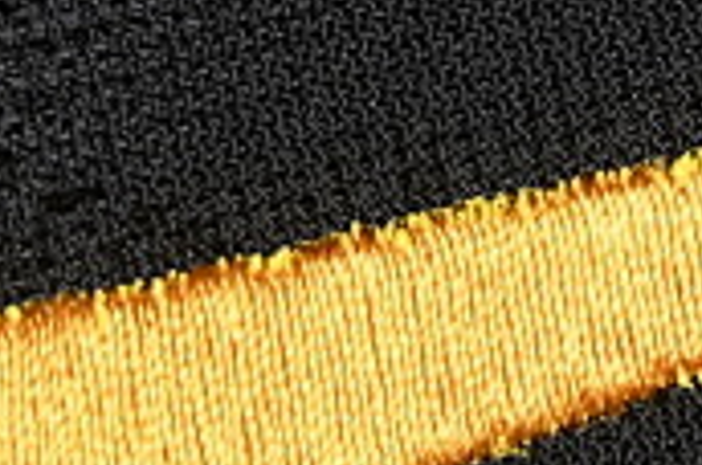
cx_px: 571
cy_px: 253
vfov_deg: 2.9
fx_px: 9187
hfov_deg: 4.4
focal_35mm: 472
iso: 160
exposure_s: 1/60
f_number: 6.3
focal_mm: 50
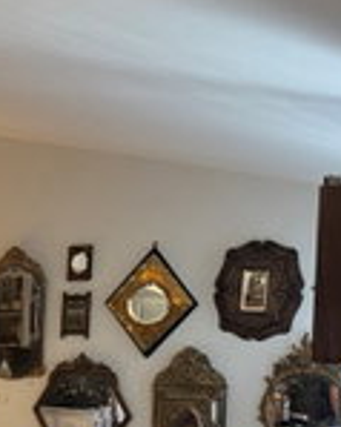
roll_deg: -2.5
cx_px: -159
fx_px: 846
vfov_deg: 27.1
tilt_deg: -3.3
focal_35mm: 67
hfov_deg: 19.9
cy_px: 401
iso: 500
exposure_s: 1/60
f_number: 1.78
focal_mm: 6.76
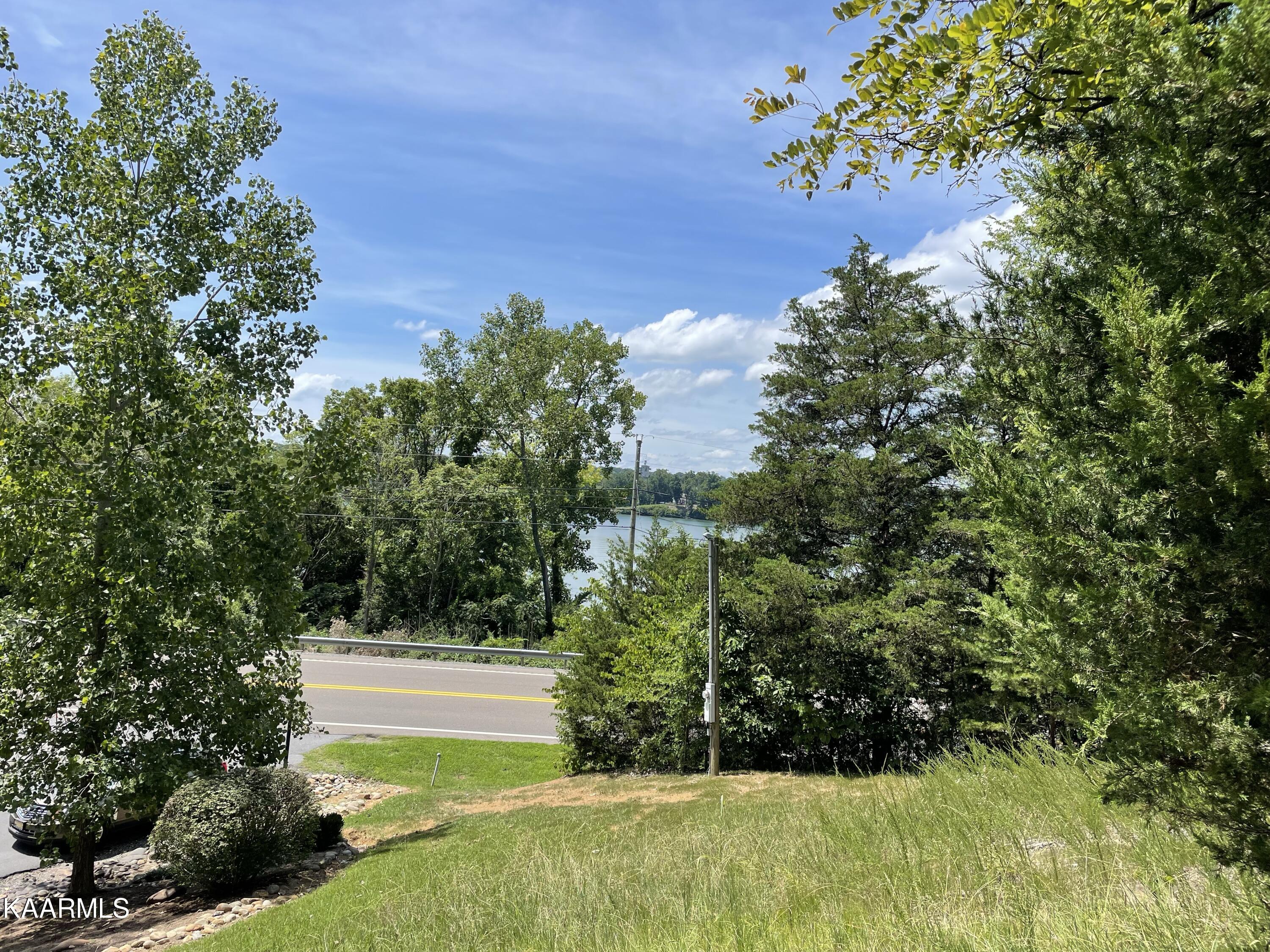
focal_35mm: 26
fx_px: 954
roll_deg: -4.4
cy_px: 476
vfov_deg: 53.1
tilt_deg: +2.3
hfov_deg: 67.3
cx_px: 635
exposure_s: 1/3205
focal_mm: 4.2
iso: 32
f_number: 1.6
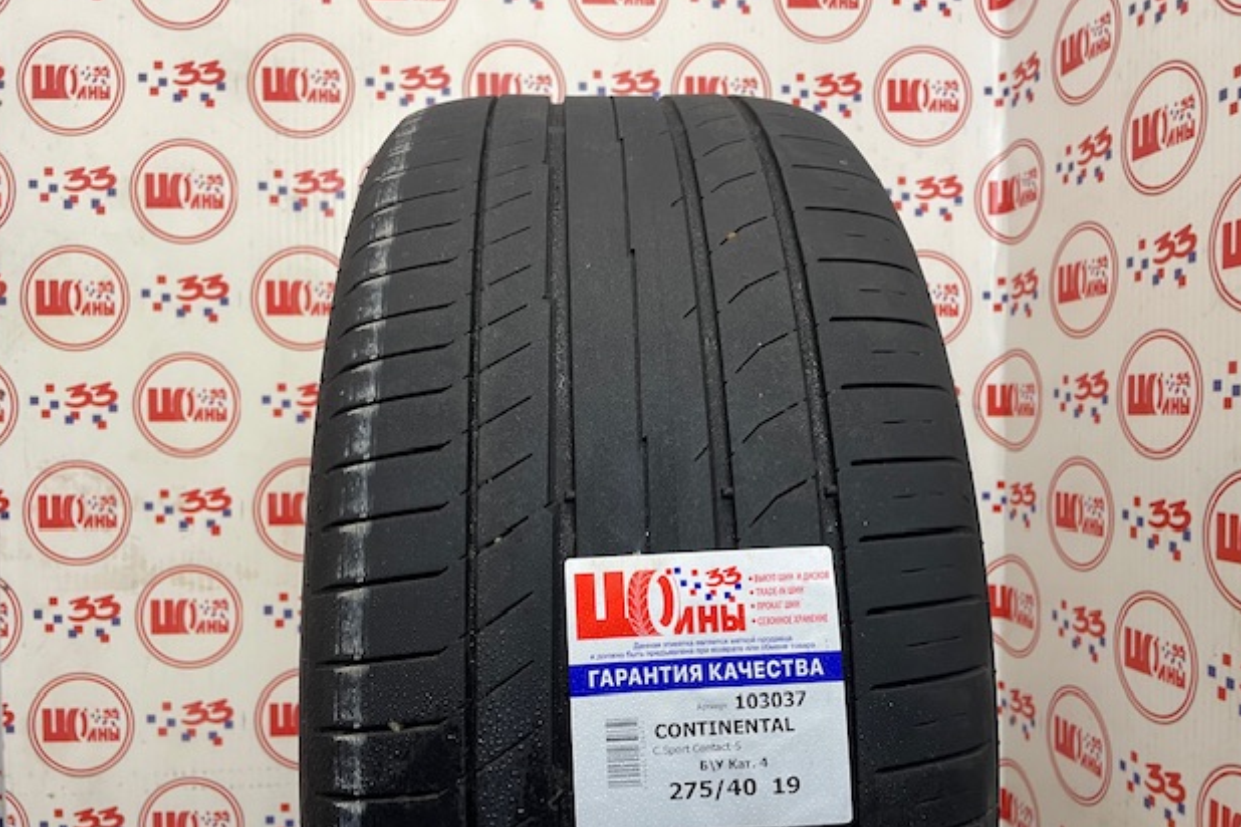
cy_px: 450
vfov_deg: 46.4
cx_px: 629
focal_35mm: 28
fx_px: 965
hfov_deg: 65.5
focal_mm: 4.2
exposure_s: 1/50
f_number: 1.6
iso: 100
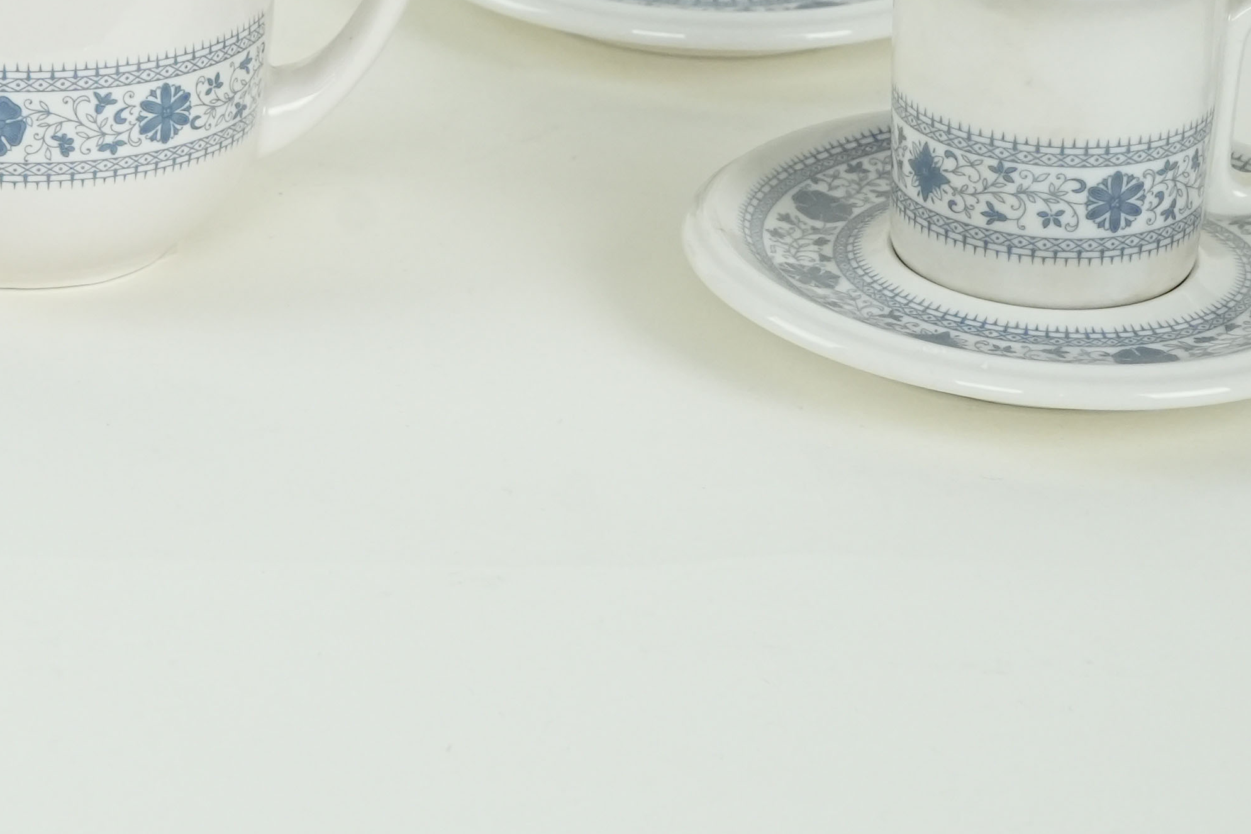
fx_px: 5386
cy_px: -260
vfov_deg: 8.7
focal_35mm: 155
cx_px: 103
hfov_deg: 13.1
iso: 2500
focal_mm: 44
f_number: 9
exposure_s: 1/80
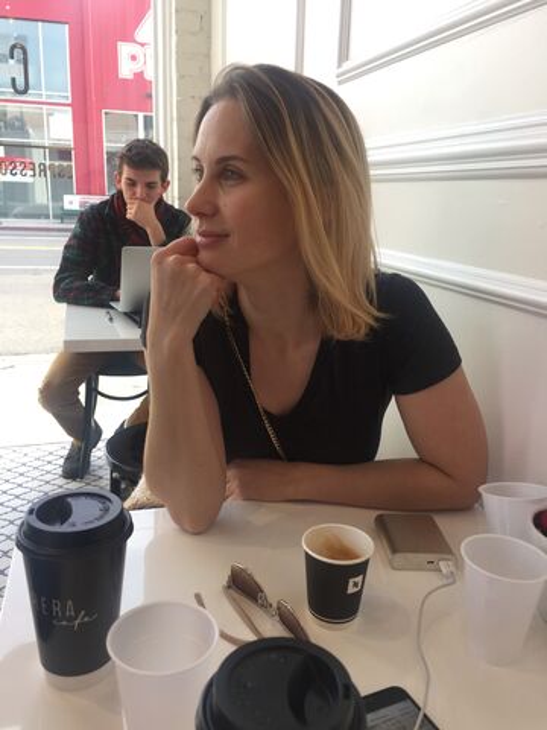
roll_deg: -2.2
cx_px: 274
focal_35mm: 29
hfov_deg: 48.2
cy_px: 365
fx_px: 611
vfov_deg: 61.7
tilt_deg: -16.5
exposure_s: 1/60
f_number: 2.2
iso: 32
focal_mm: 4.15
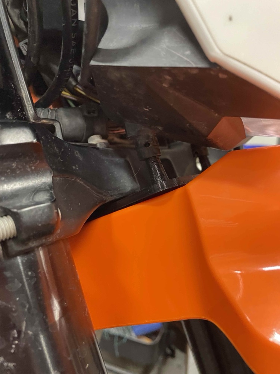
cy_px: 187
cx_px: 140
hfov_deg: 53.1
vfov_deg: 67.3
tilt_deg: -8.9
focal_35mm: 26
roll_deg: -5.4
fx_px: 280
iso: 500
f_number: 1.6
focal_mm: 4.2
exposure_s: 1/40
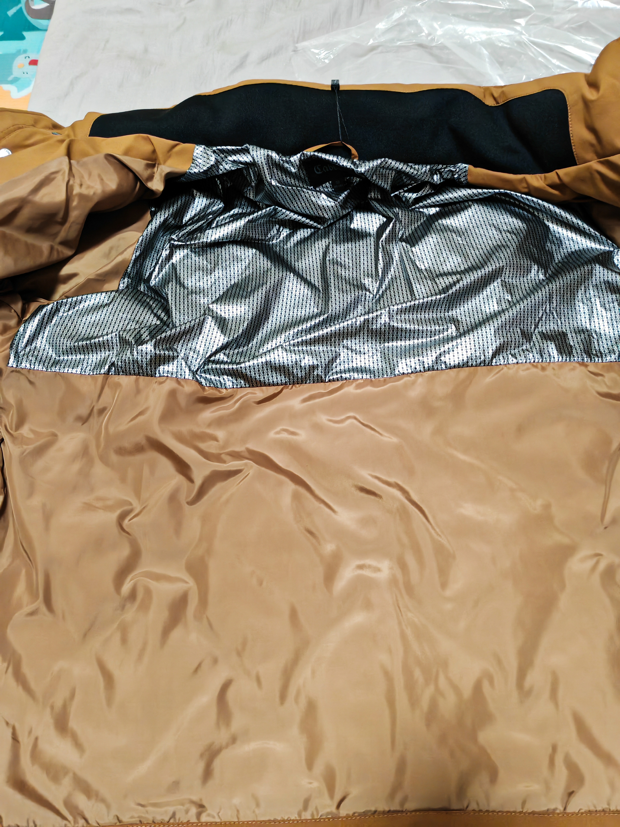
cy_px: 414
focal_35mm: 27
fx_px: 645
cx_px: 310
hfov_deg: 51.4
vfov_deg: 65.3
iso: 1250
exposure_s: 1/89
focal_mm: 5.52
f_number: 1.9
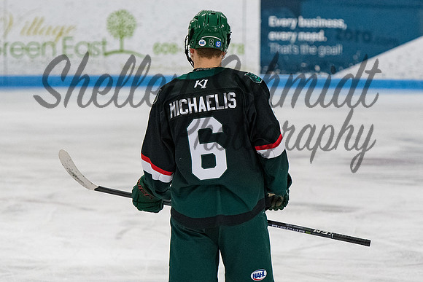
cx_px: 219
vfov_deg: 3.5
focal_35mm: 391
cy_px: 127
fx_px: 4599
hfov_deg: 5.3
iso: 2500
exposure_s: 1/800
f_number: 3.5
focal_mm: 170
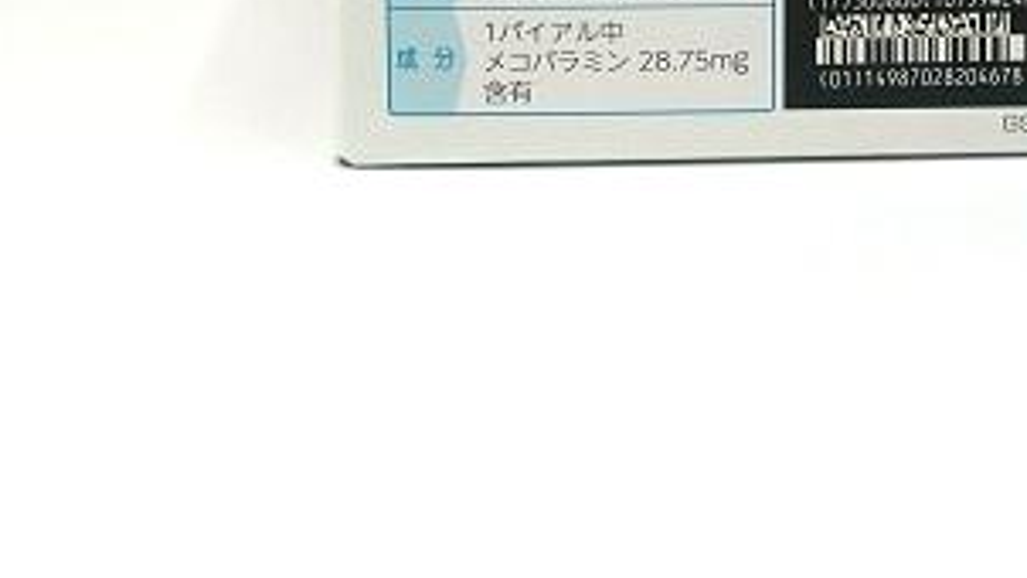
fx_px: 3541
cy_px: -78
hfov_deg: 16.4
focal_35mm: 130
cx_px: 735
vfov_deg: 9.2
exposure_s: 1/125
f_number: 2.8
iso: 100
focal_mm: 12.8
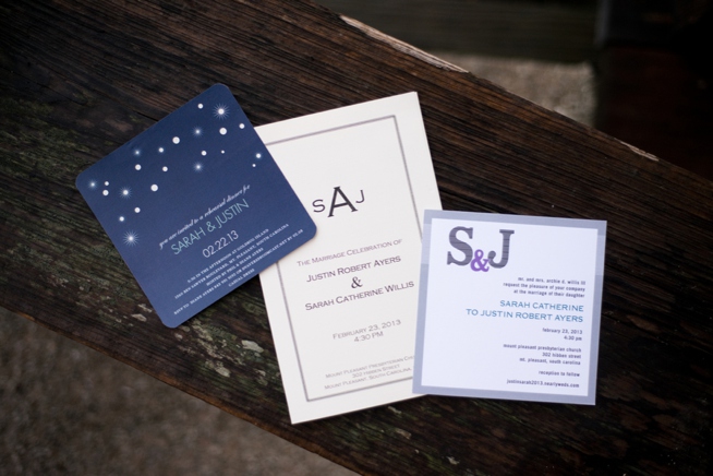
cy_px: 238
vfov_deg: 27.0
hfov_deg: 39.6
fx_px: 990
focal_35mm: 50
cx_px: 356
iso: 1000
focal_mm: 50
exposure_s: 1/250
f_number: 2.5
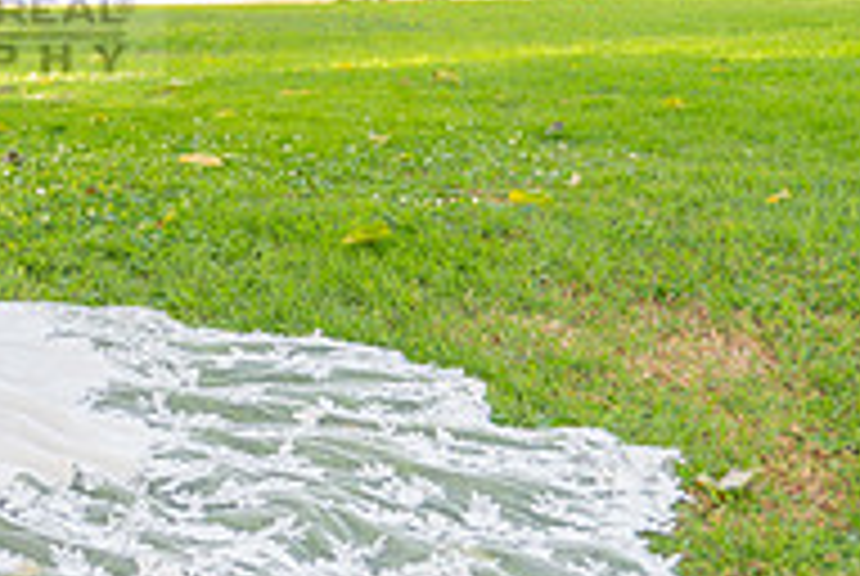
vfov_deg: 16.2
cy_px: -75
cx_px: -364
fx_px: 1962
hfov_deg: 21.4
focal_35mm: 82
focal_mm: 24
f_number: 3.5
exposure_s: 1/200
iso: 200
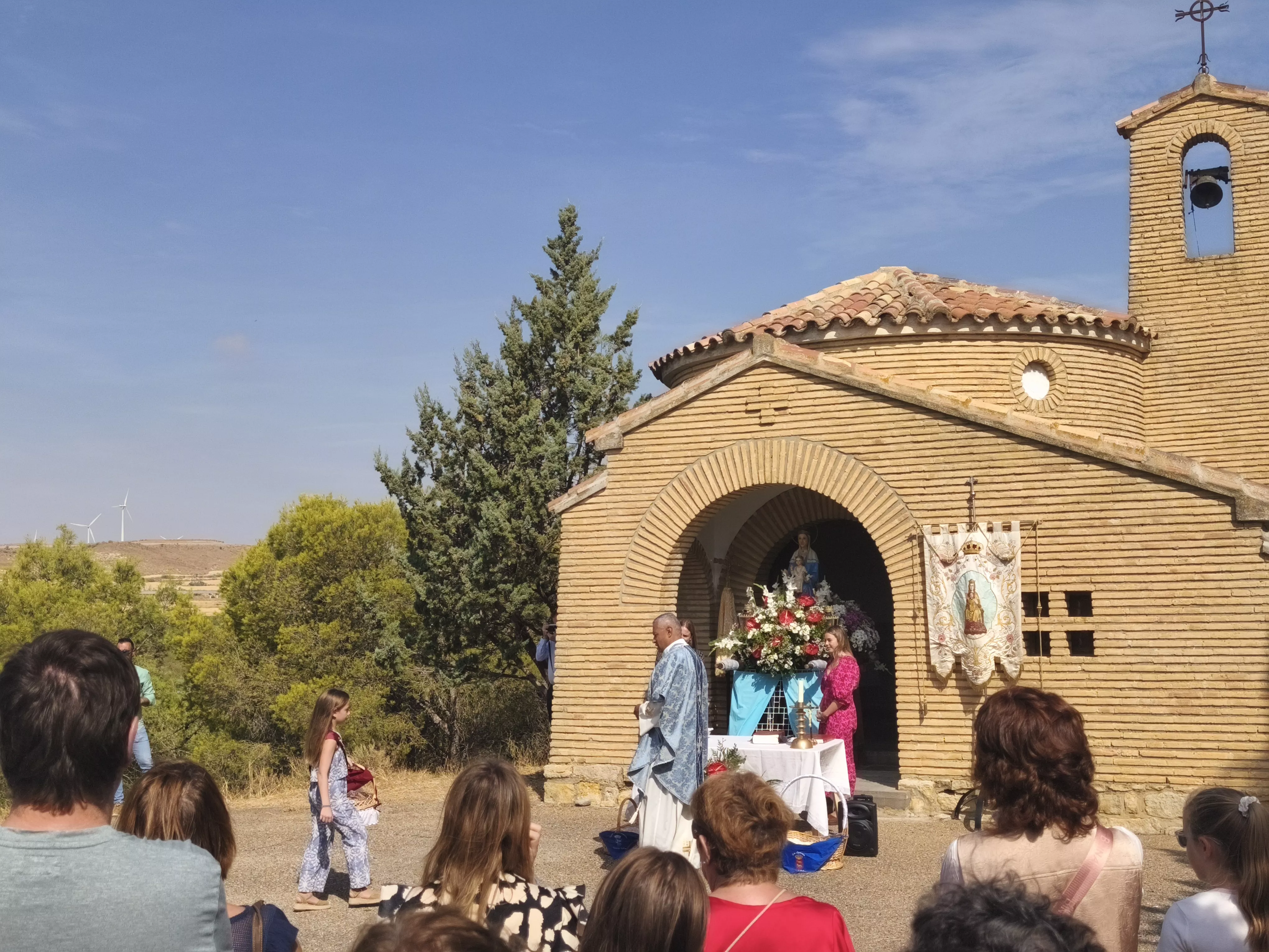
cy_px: 476
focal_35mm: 39
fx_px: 1430
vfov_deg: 36.8
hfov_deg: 47.9
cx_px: 634
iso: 50
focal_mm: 6.18
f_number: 1.65
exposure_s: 1/946
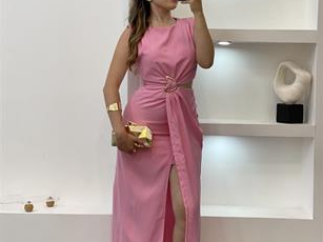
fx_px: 653
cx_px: 162
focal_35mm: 70
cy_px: 144
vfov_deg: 21.0
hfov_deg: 27.8
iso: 64
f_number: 2
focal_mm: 6
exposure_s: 1/100
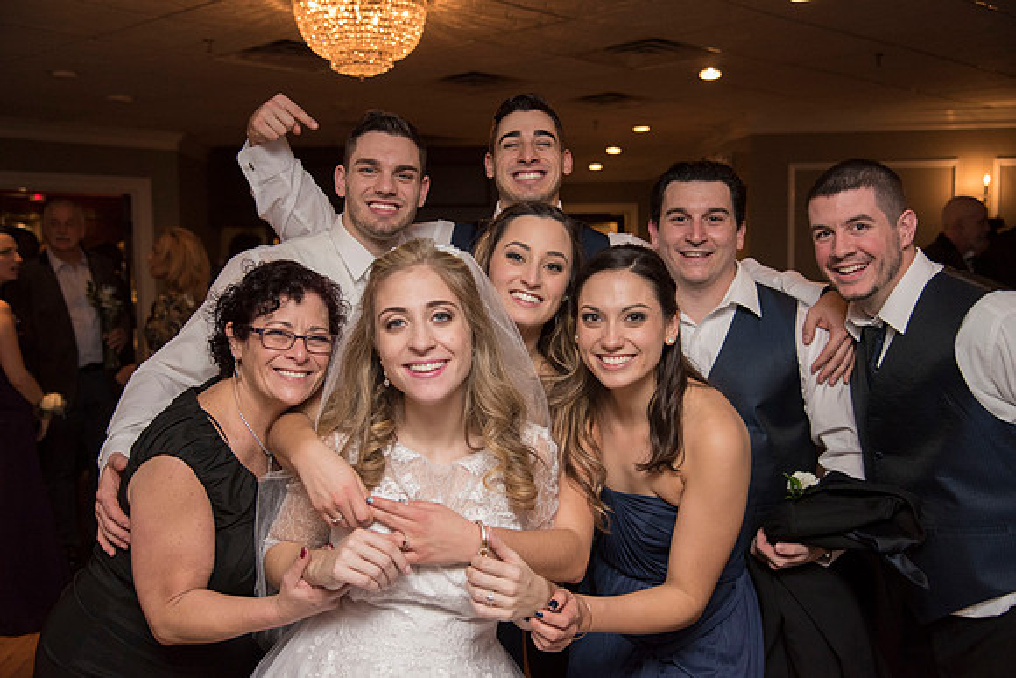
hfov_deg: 48.4
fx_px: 1129
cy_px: 339
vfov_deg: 33.4
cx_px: 508
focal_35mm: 40
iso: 2000
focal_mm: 40
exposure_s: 1/200
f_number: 4
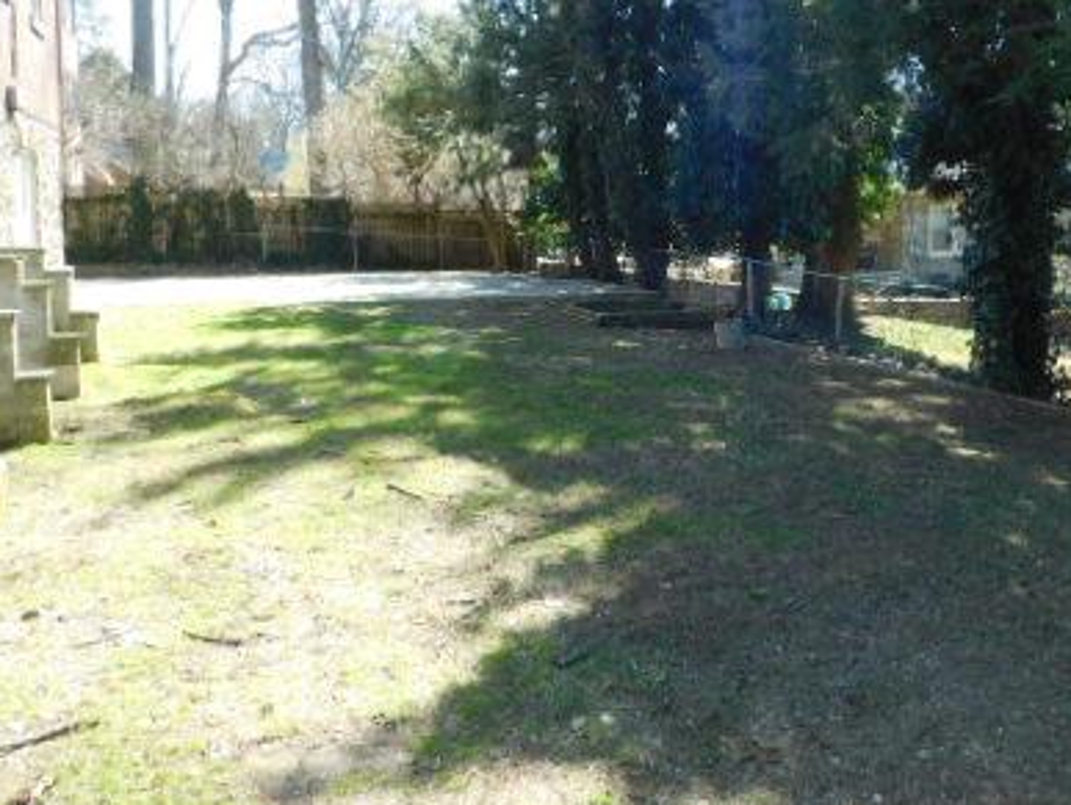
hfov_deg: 48.6
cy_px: 307
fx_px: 1177
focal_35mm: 38
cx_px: 656
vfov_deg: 37.6
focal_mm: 4
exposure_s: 1/250
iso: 125
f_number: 3
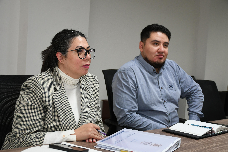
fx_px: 323
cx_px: 114
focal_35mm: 51
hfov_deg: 38.9
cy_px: 76
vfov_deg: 26.5
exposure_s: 1/80
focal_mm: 34
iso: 1250
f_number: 4.2
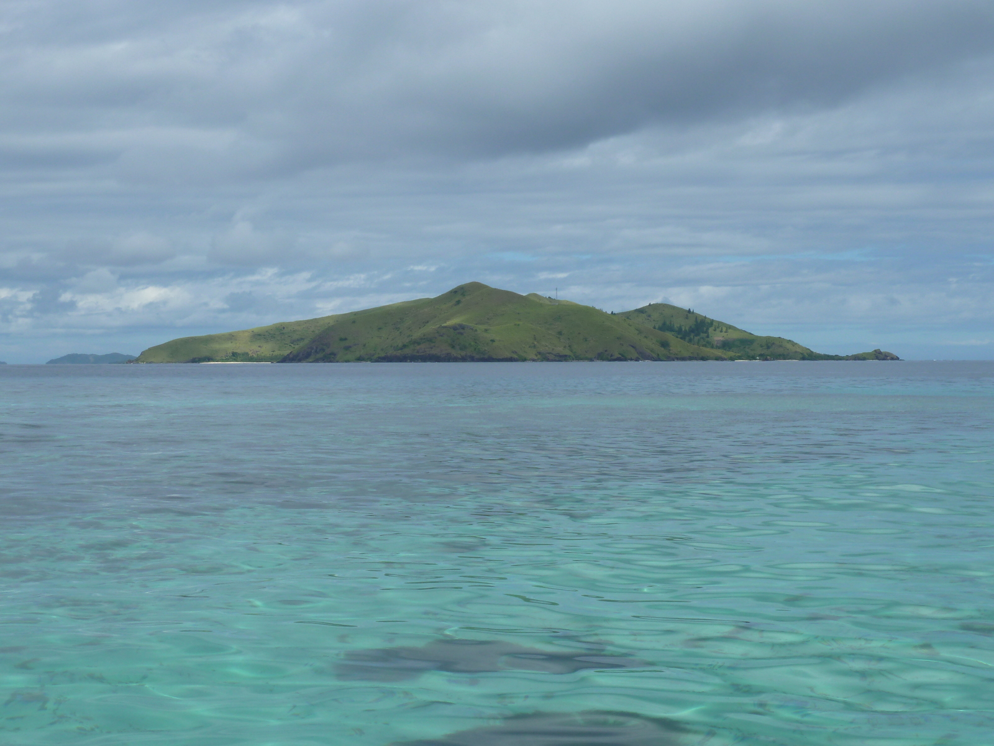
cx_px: 497
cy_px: 373
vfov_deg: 24.8
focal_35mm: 59
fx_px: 1694
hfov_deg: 32.7
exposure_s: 1/500
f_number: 5.6
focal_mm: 9.7
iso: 80
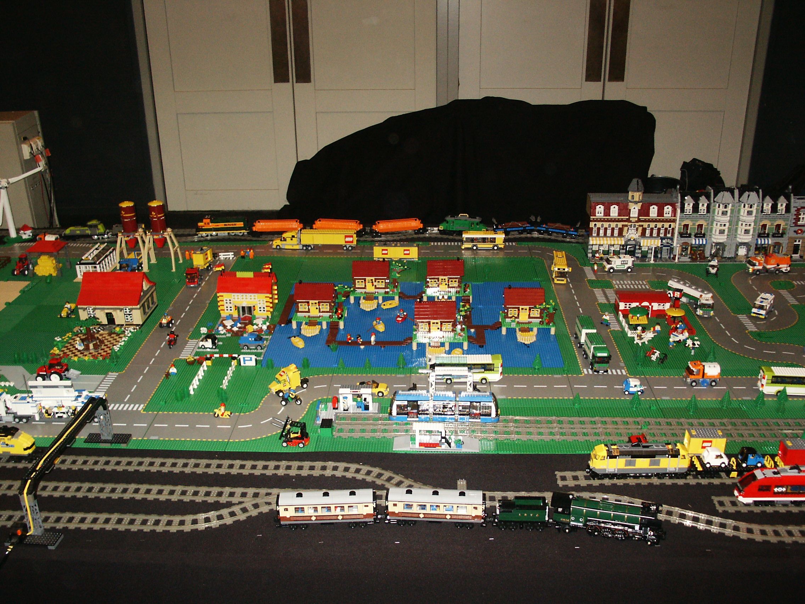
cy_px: 302
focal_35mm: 35
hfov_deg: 52.6
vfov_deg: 40.7
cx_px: 402
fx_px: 814
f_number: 3
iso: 200
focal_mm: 7.2
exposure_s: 1/45
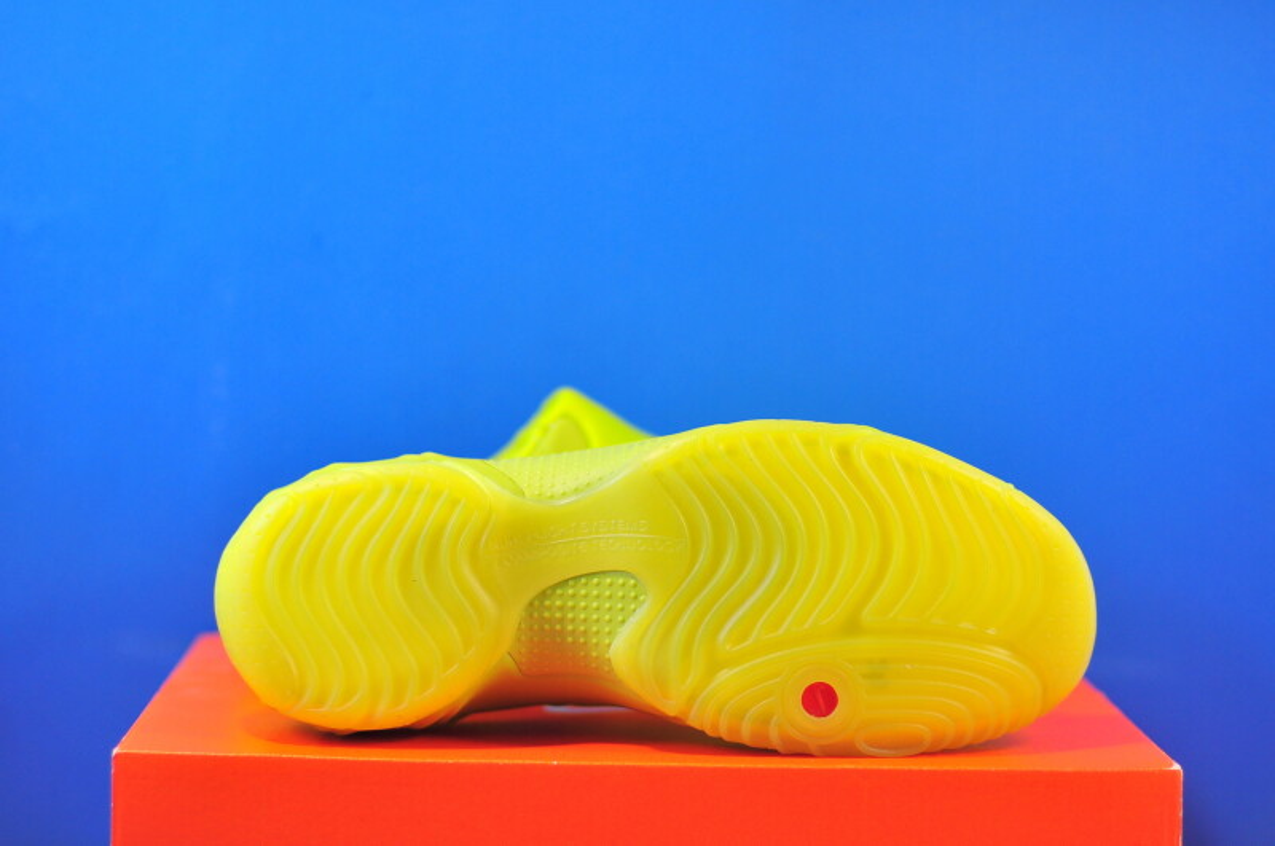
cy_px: 423
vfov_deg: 18.1
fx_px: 2652
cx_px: 638
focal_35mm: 75
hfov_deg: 27.0
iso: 250
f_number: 2
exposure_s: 1/320
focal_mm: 50
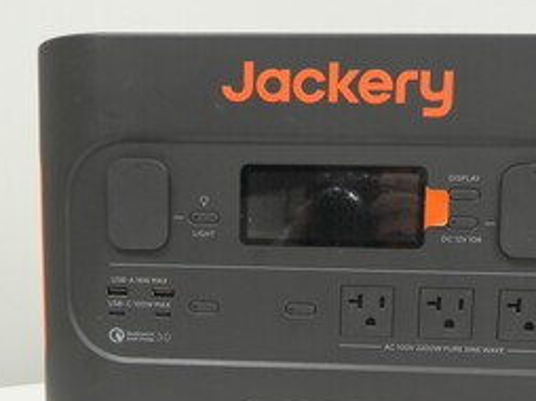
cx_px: 342
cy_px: 272
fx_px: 634
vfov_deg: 34.7
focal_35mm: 41
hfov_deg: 45.3
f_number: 2.8
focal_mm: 4.6
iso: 160
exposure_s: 1/32.6
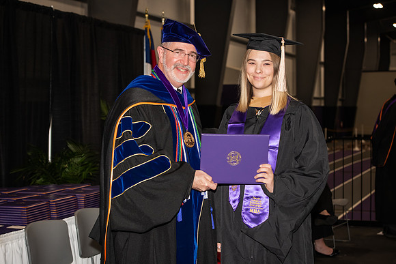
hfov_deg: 28.8
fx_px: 770
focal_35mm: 70
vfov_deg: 19.5
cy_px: 132
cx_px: 198
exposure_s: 1/200
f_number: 5.6
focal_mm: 70
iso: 1000
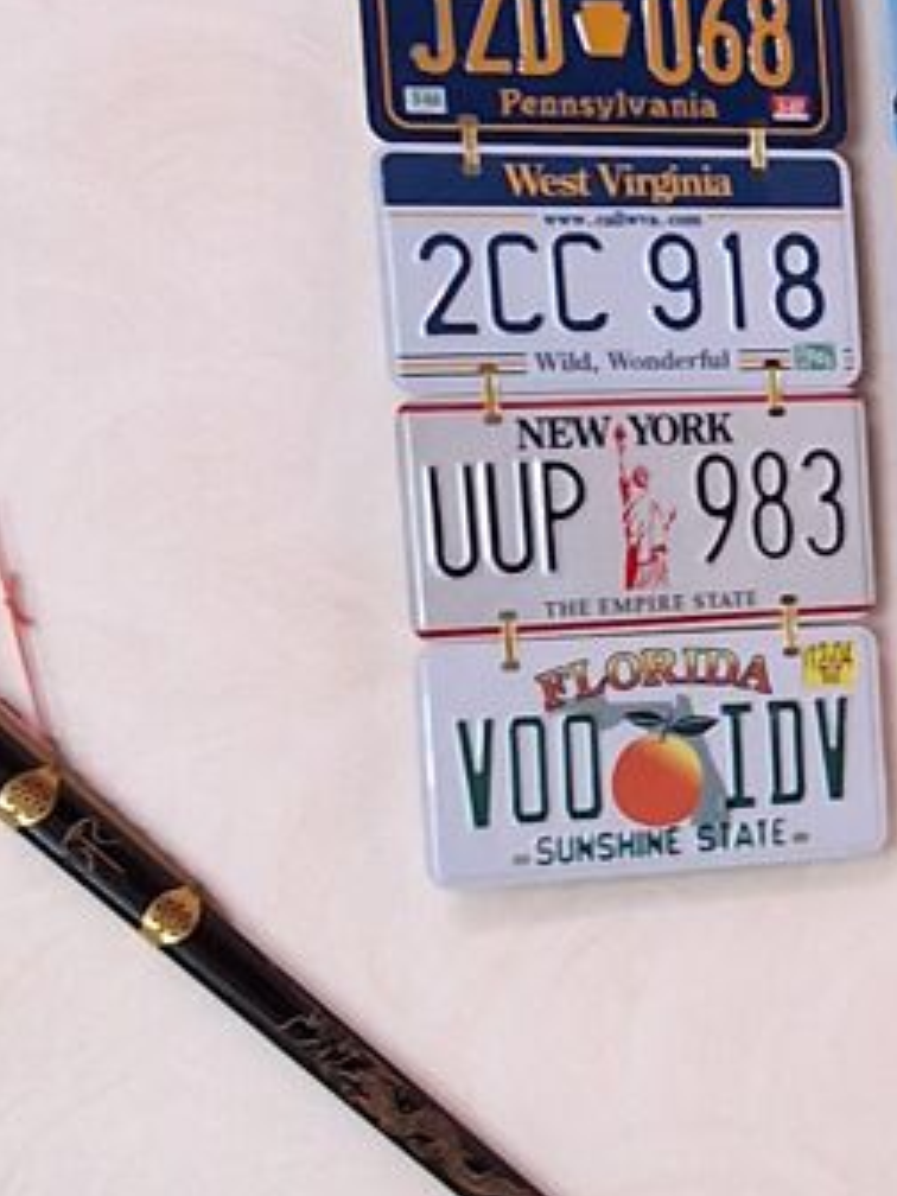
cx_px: 1602
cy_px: 788
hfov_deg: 12.3
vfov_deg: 17.7
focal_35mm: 111
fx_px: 3835
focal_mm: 2.91
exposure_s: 1/40
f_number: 1.9
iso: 160
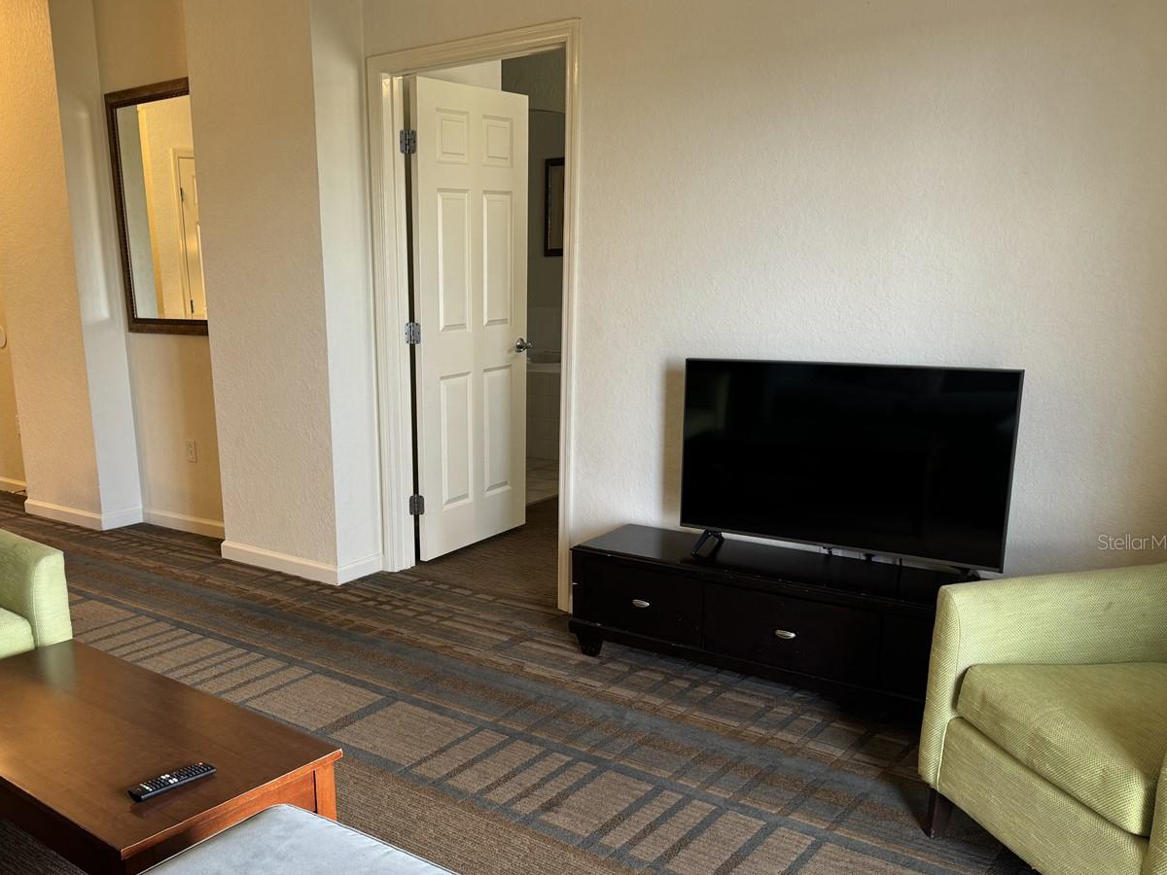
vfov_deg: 43.8
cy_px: 542
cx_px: 411
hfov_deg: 55.9
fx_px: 1079
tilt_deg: -15.7
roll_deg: +1.2
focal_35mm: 32
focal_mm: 6.76
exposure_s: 1/60
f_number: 1.78
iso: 100
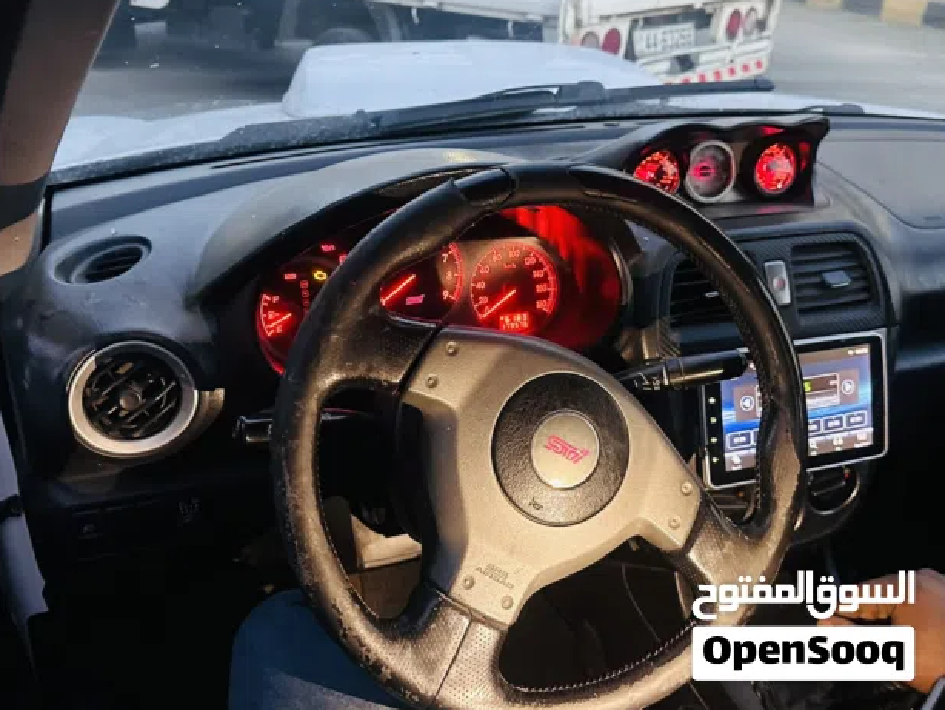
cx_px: 460
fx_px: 683
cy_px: 348
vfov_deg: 54.9
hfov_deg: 69.4
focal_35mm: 25
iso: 1000
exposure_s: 1/34
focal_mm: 6.86
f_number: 1.78
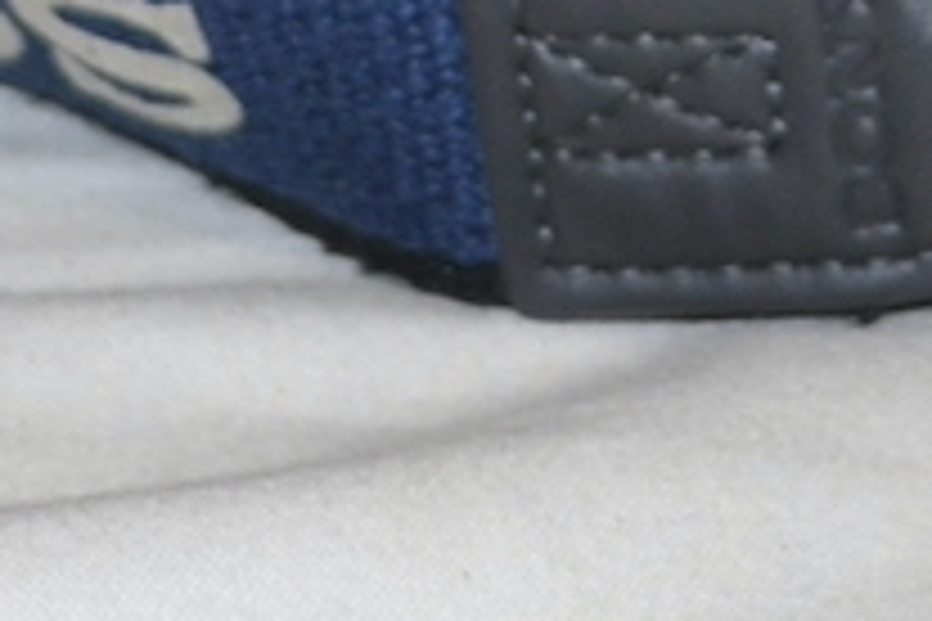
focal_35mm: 302
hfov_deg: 6.8
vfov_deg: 4.4
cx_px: 810
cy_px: -1028
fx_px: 7818
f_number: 4.2
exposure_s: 1/60
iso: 500
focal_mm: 26
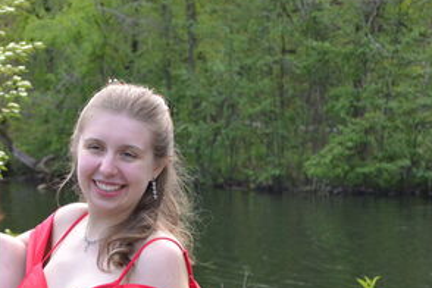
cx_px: -7
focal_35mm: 132
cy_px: 257
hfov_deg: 15.2
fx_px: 1584
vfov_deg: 10.3
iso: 1250
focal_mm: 42
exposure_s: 1/500
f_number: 5.3
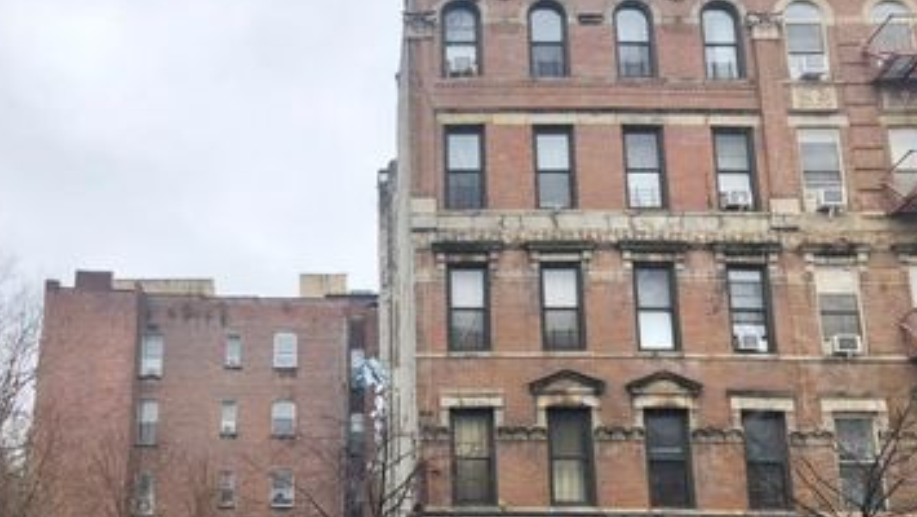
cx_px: 318
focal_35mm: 43
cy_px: 386
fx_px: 1046
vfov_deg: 27.4
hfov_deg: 46.7
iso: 20
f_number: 1.8
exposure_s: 1/666
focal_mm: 4
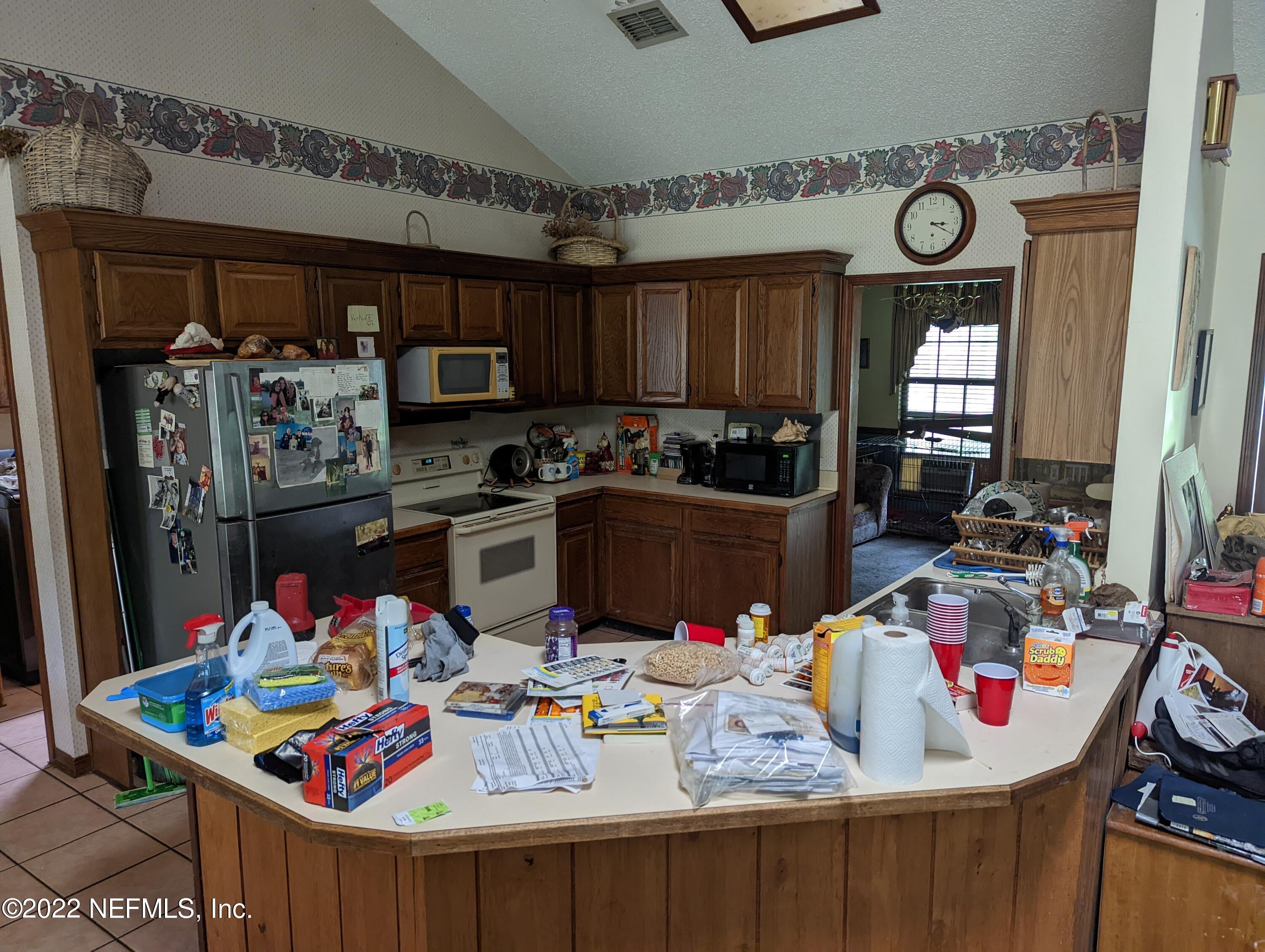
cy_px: 476
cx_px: 632
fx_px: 878
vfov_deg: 56.9
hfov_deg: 71.5
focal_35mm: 24
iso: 374
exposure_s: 1/40
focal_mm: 6.81
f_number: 1.85
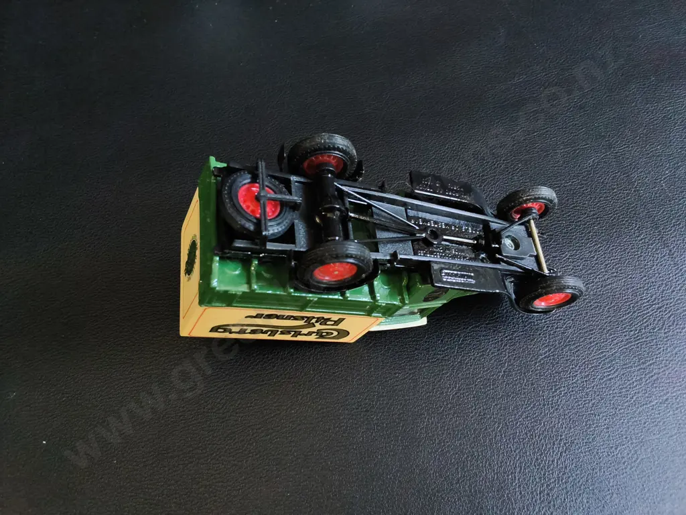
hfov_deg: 65.3
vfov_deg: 51.4
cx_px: 343
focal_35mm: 27
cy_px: 258
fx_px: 535
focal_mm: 2.87
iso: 400
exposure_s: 1/50
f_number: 2
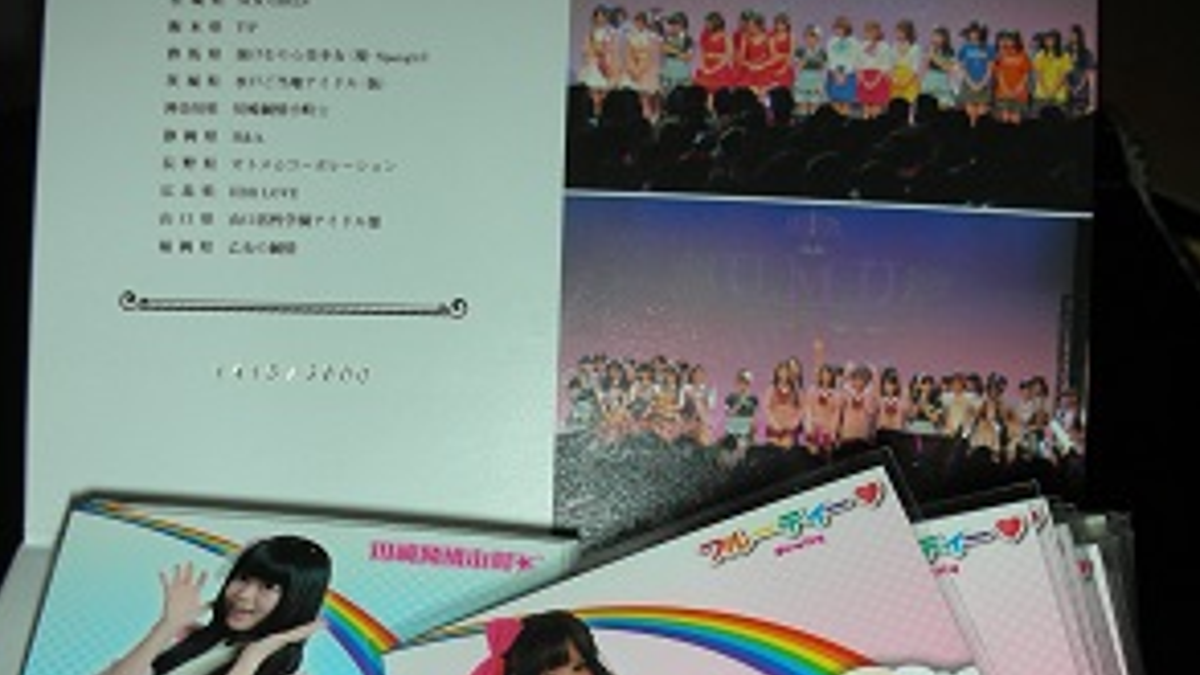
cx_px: 602
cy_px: 585
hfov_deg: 39.9
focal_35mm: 52
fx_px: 1655
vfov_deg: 22.6
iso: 50
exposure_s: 1/60.1
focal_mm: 5.8
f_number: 3
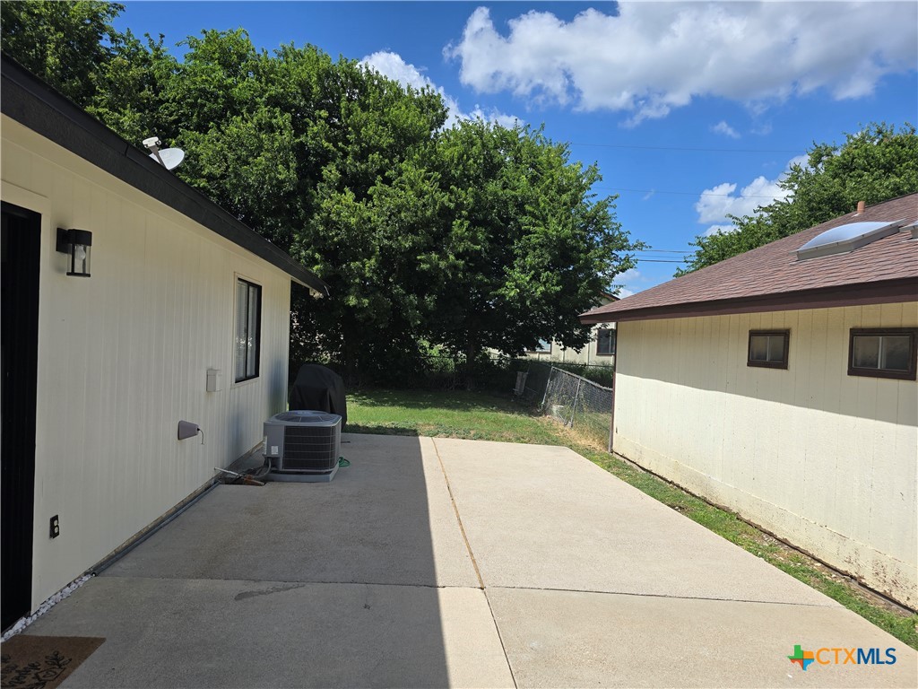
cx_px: 459
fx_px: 610
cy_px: 344
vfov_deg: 58.9
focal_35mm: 23
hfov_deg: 73.9
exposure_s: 1/892
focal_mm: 6.3
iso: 12
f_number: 1.7
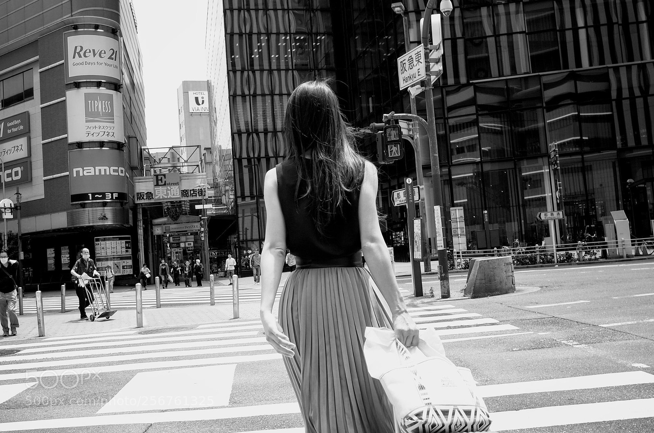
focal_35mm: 35
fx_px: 635
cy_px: 216
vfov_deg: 37.7
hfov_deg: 54.5
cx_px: 327
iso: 100
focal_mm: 18.3
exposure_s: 1/400
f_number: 4
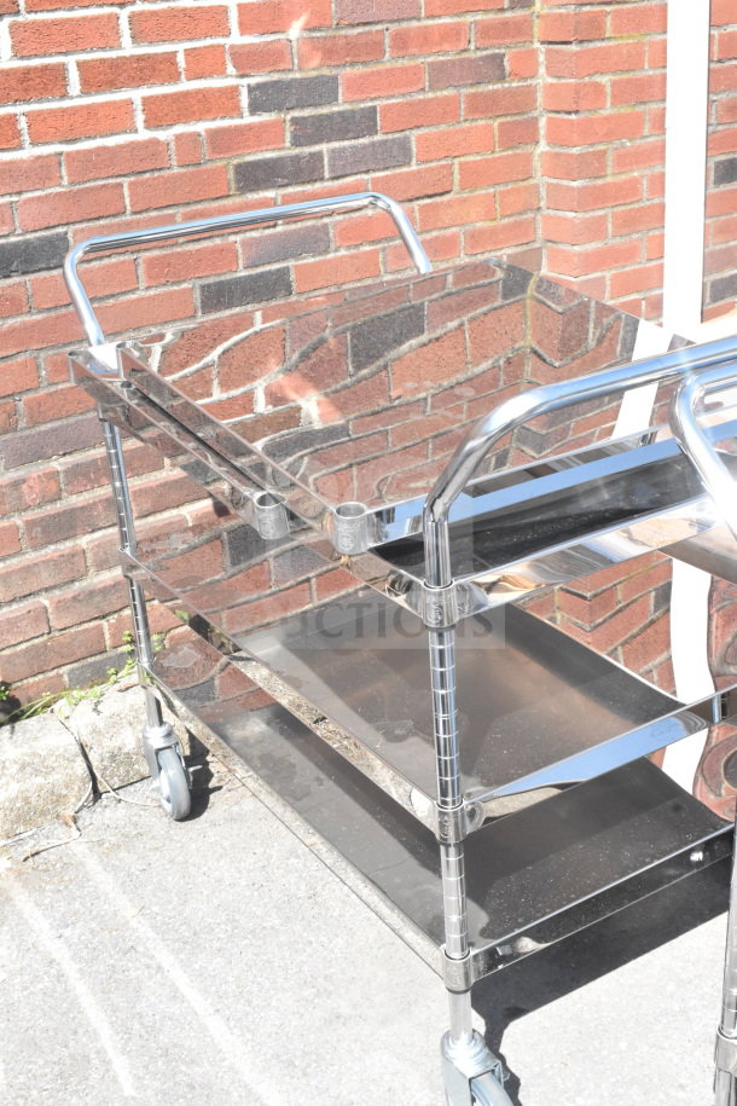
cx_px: 368
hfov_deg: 30.8
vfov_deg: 45.0
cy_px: 553
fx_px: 1336
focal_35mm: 44
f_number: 20
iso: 6400
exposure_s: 1/1000
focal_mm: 29
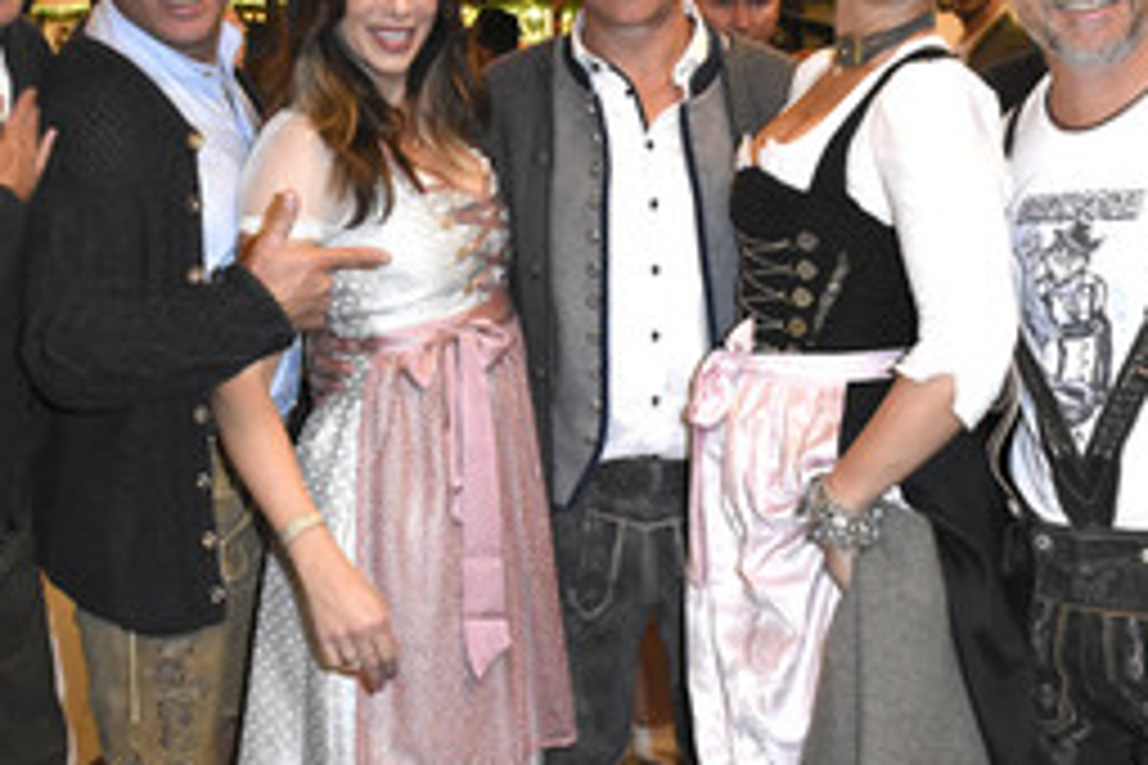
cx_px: 488
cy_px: 378
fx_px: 1941
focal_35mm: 61
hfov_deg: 32.9
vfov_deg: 22.3
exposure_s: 1/60
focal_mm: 23
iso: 3200
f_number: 6.3
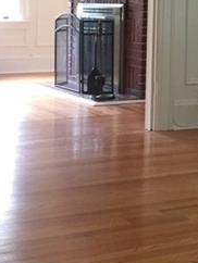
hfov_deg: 16.0
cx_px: 153
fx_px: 700
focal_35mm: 92
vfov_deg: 20.7
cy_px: 10
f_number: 2.2
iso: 80
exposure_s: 1/15
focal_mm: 4.15
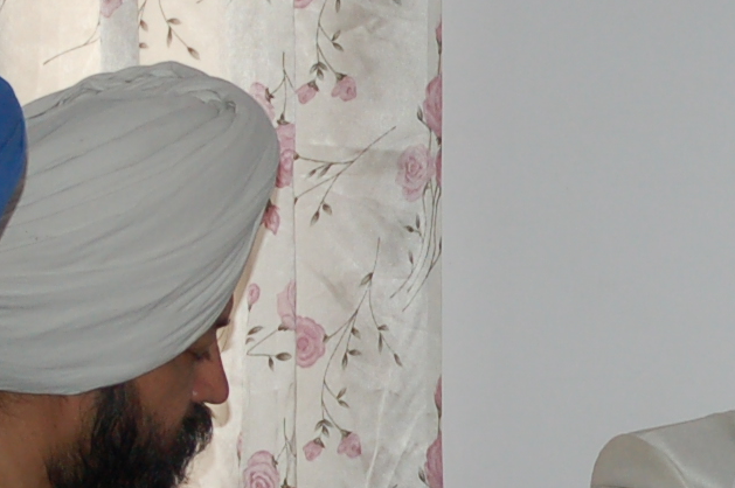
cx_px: 932
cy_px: 517
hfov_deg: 8.3
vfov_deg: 5.6
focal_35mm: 244
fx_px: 4976
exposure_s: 1/60
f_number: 4.2
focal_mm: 34
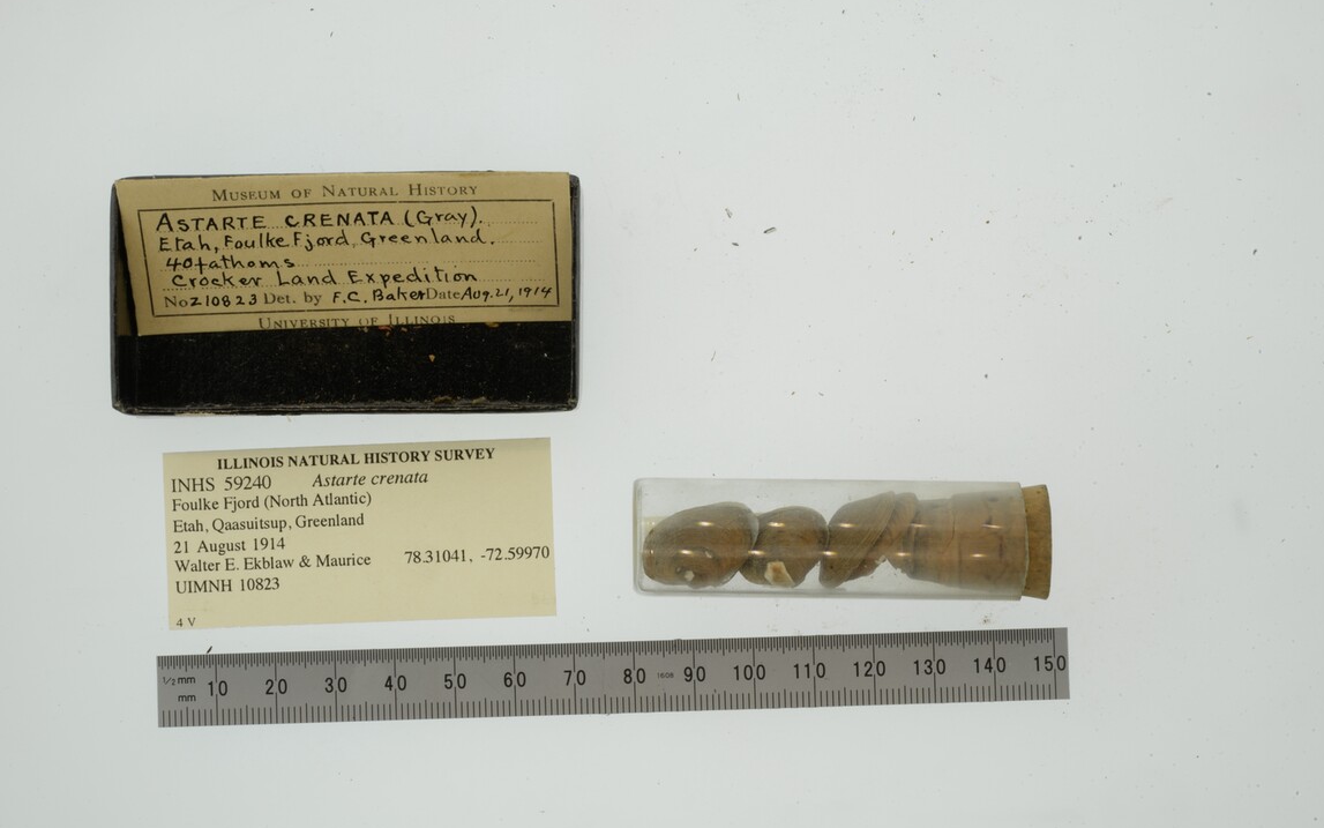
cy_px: 446
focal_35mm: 64
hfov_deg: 32.0
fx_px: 2309
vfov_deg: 20.3
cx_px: 646
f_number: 32
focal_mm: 60
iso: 100
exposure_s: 1/10
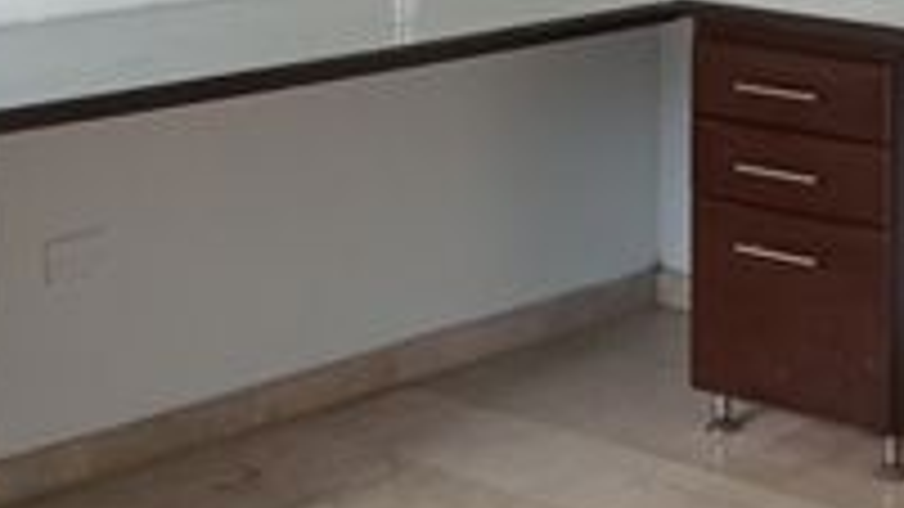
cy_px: -180
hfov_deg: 20.4
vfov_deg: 11.6
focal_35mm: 101
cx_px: 926
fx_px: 2421
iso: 531
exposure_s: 1/33.3
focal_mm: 3.98
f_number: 1.8
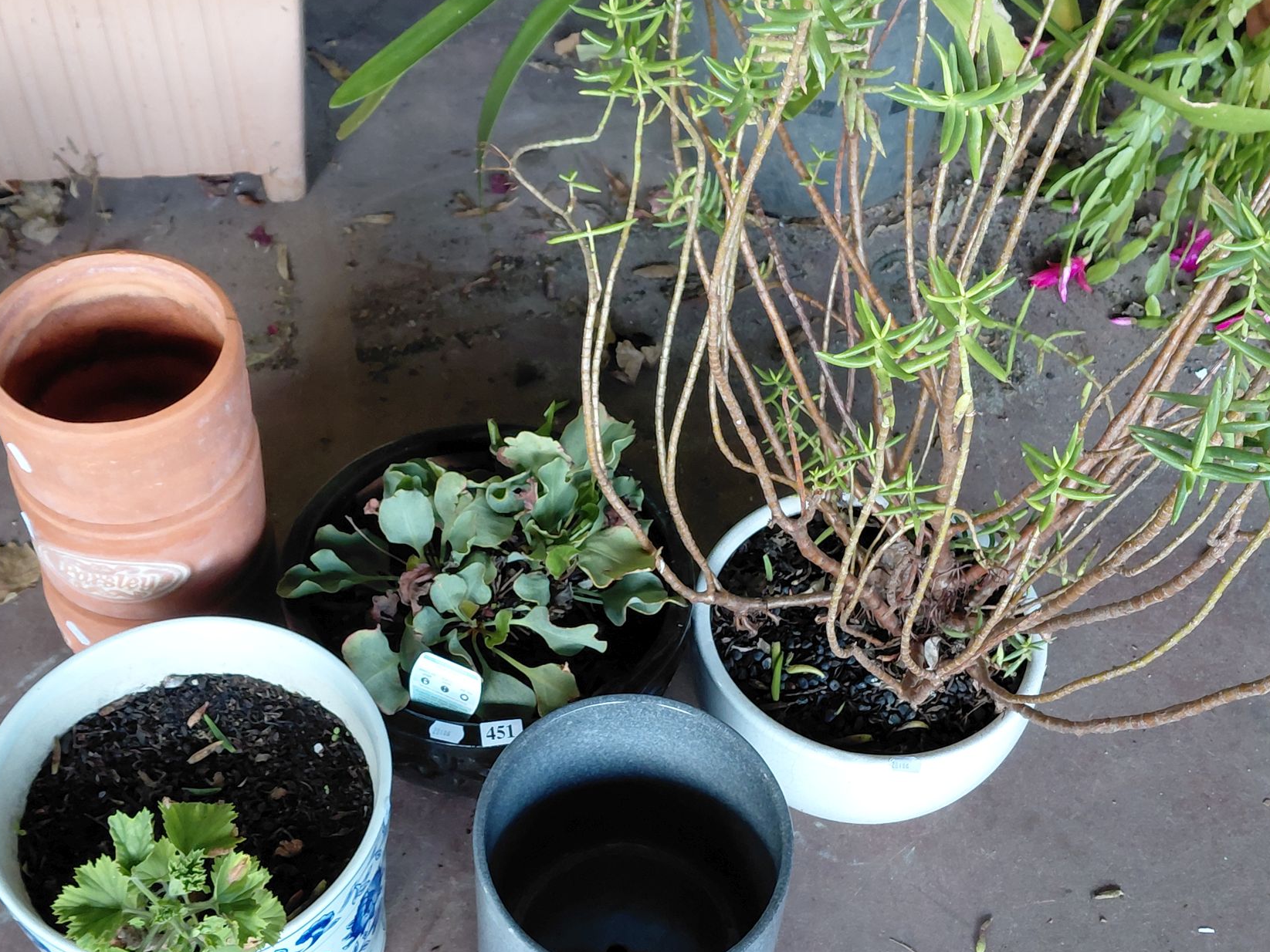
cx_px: 633
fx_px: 1137
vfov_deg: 45.2
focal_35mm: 31
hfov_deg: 58.3
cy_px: 569
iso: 400
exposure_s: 1/50.1
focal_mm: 4.69
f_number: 1.8
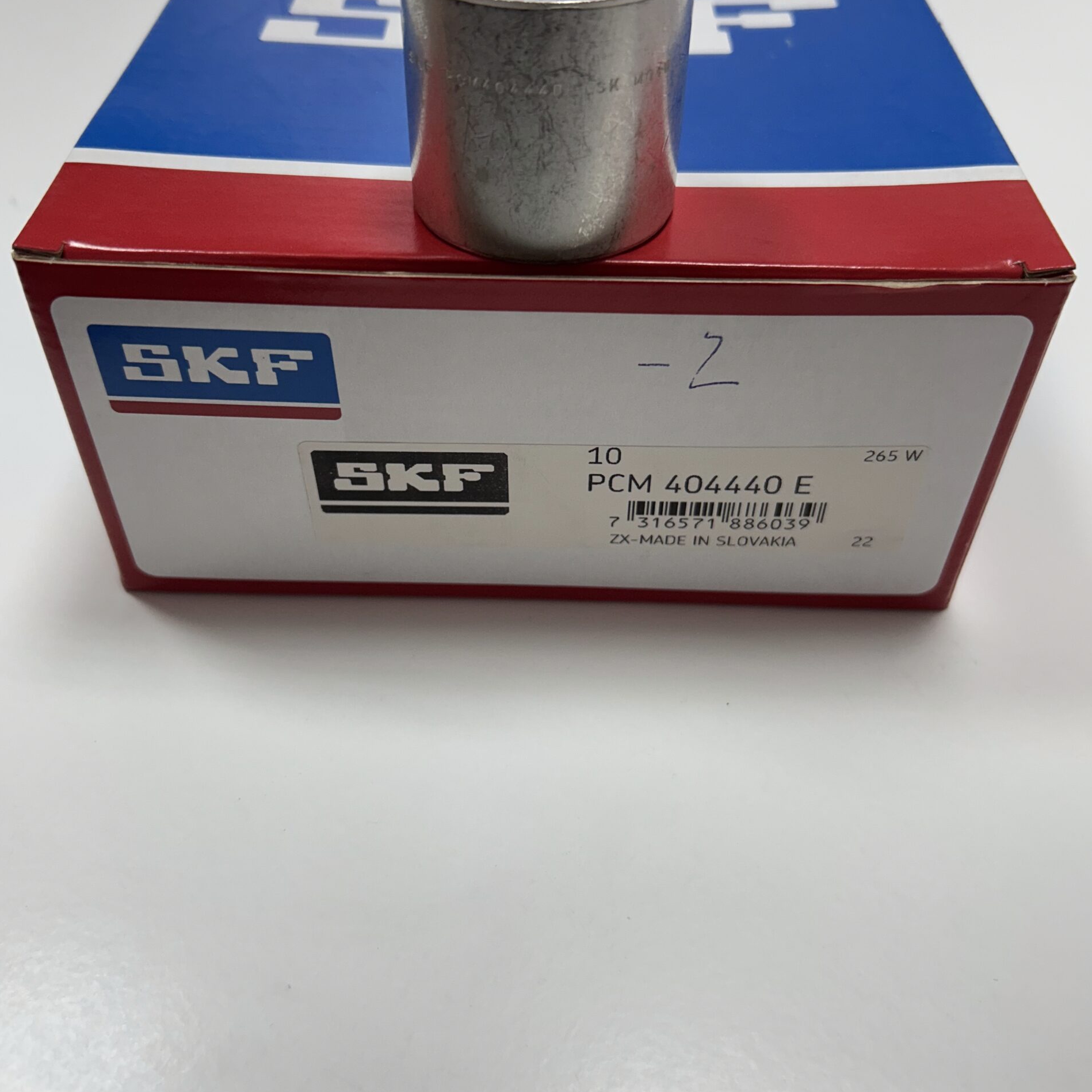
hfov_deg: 52.5
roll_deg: -1.5
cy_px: 483
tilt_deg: -43.4
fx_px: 1106
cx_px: 542
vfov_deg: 52.4
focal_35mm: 31
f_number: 1.5
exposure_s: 1/100
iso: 64
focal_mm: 5.7
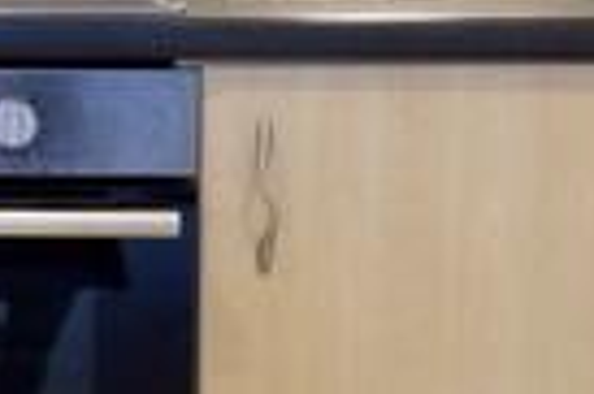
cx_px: -56
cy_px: 123
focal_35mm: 112
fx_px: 1846
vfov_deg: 12.2
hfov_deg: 17.7
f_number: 4.5
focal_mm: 10
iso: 640
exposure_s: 1/13
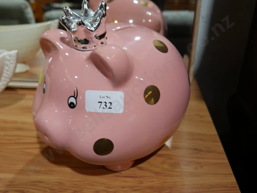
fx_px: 297
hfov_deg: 46.8
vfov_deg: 36.0
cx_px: 128
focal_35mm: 40
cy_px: 96
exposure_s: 1/60
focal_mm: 20
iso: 250
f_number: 4.4
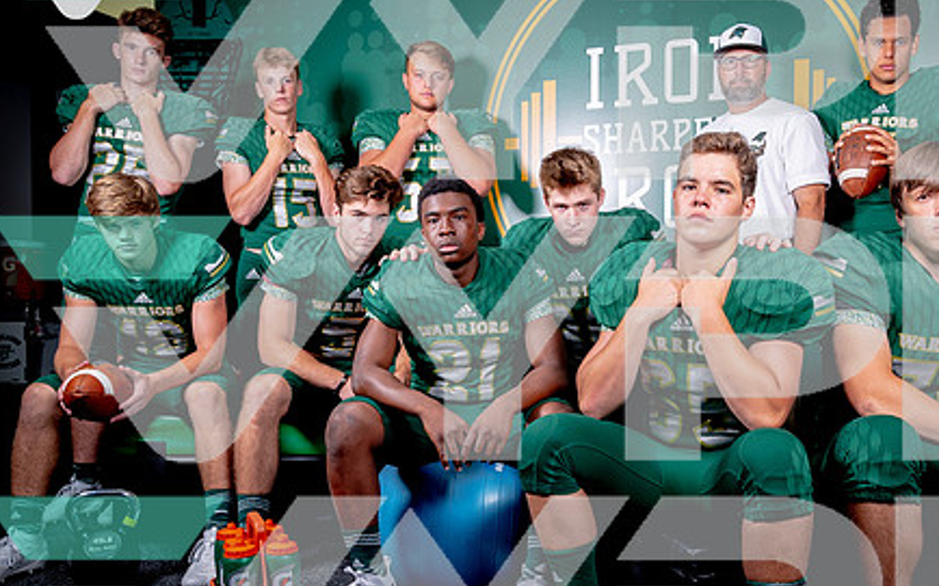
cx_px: 576
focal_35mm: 35
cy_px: 339
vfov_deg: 36.2
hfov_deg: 54.8
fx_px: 895
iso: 125
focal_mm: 24
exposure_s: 1/125
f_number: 8
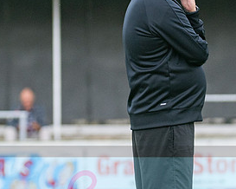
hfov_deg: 2.5
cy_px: 82
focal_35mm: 761
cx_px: 228
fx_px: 5312
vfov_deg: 2.0
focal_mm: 180
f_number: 2.8
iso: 400
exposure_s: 1/1000
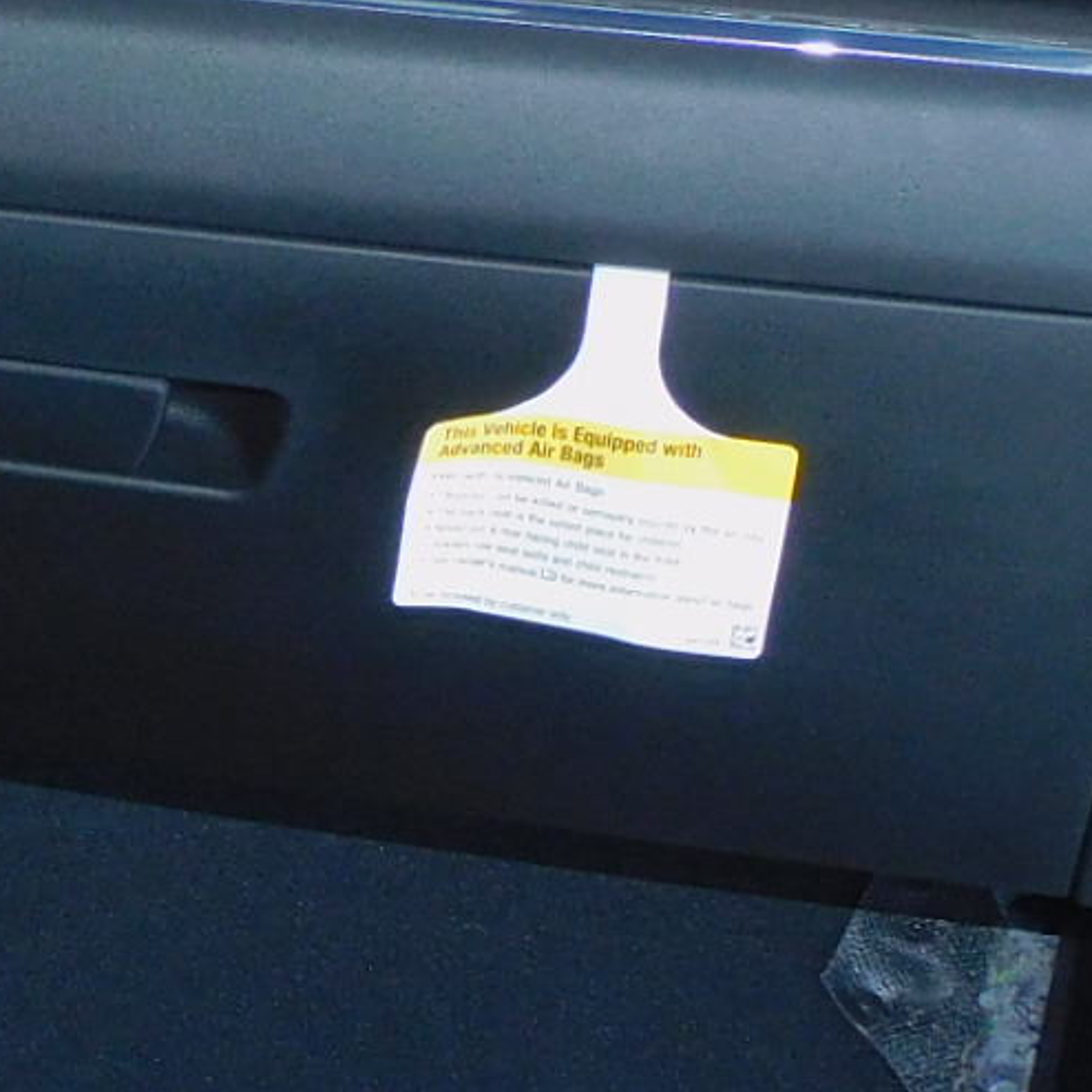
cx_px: -665
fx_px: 4354
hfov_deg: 13.3
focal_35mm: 122
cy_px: 590
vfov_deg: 14.3
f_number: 3.5
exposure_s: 1/30
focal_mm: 5.4
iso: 200
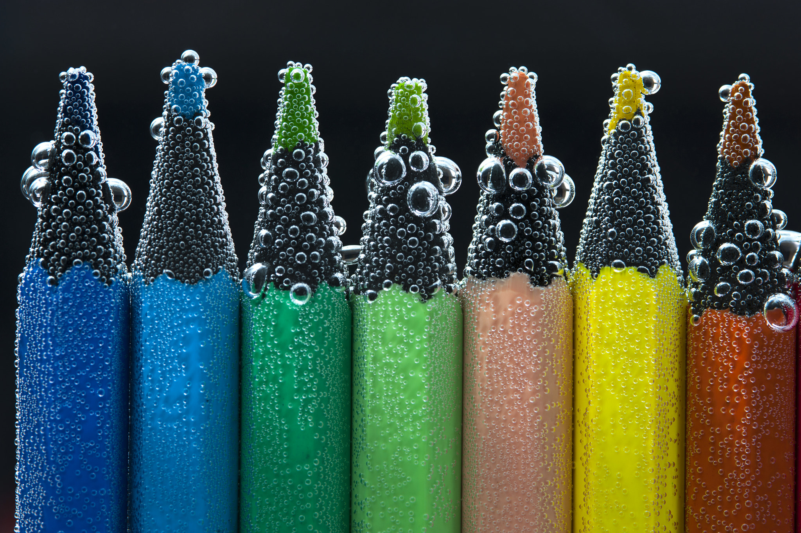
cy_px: 266
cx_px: 400
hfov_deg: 19.5
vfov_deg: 13.0
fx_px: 2335
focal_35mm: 105
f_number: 18
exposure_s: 1/80
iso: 100
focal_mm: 105
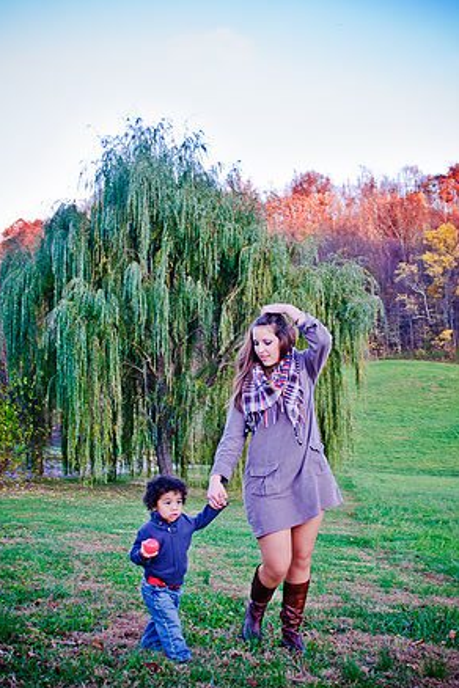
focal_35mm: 37
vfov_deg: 51.9
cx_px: 226
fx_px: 708
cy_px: 350
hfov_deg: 35.9
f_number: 2.8
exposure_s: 1/80
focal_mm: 24
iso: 200
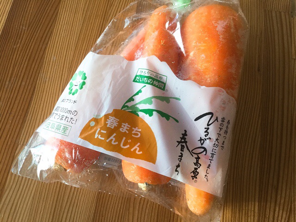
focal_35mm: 31
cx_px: 148
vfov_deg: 45.4
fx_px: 265
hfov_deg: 58.4
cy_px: 111
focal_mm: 3.3
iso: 40
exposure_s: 1/30
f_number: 2.4
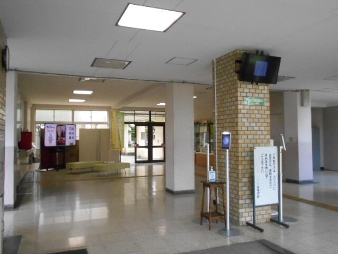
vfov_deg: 46.8
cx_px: 169
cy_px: 127
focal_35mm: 30
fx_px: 293
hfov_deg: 60.0
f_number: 3.4
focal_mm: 5.1
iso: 800
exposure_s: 1/250
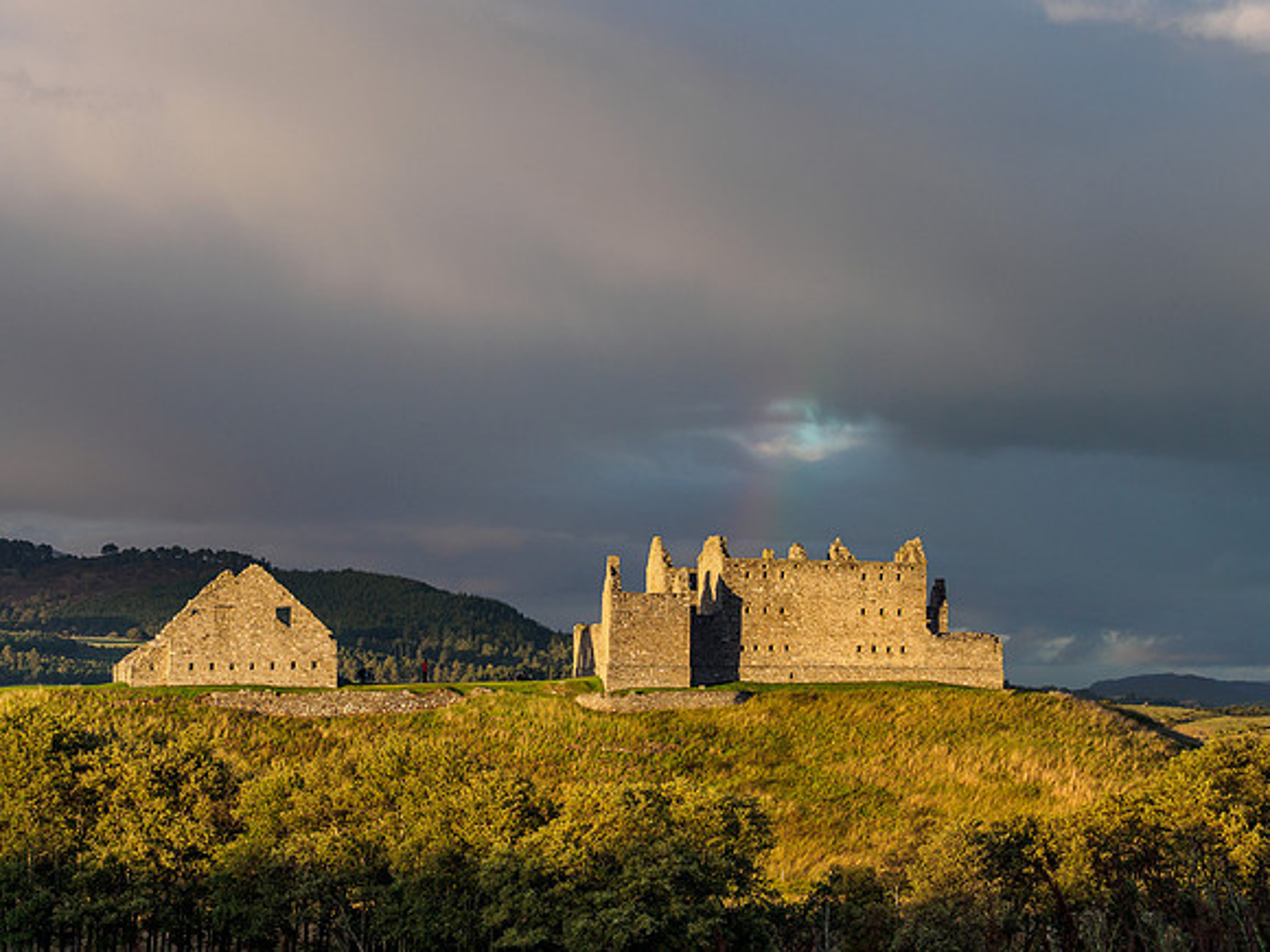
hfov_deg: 18.4
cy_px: 476
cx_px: 635
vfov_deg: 13.9
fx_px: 3911
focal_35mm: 107
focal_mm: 52
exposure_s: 1/400
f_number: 5
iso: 200
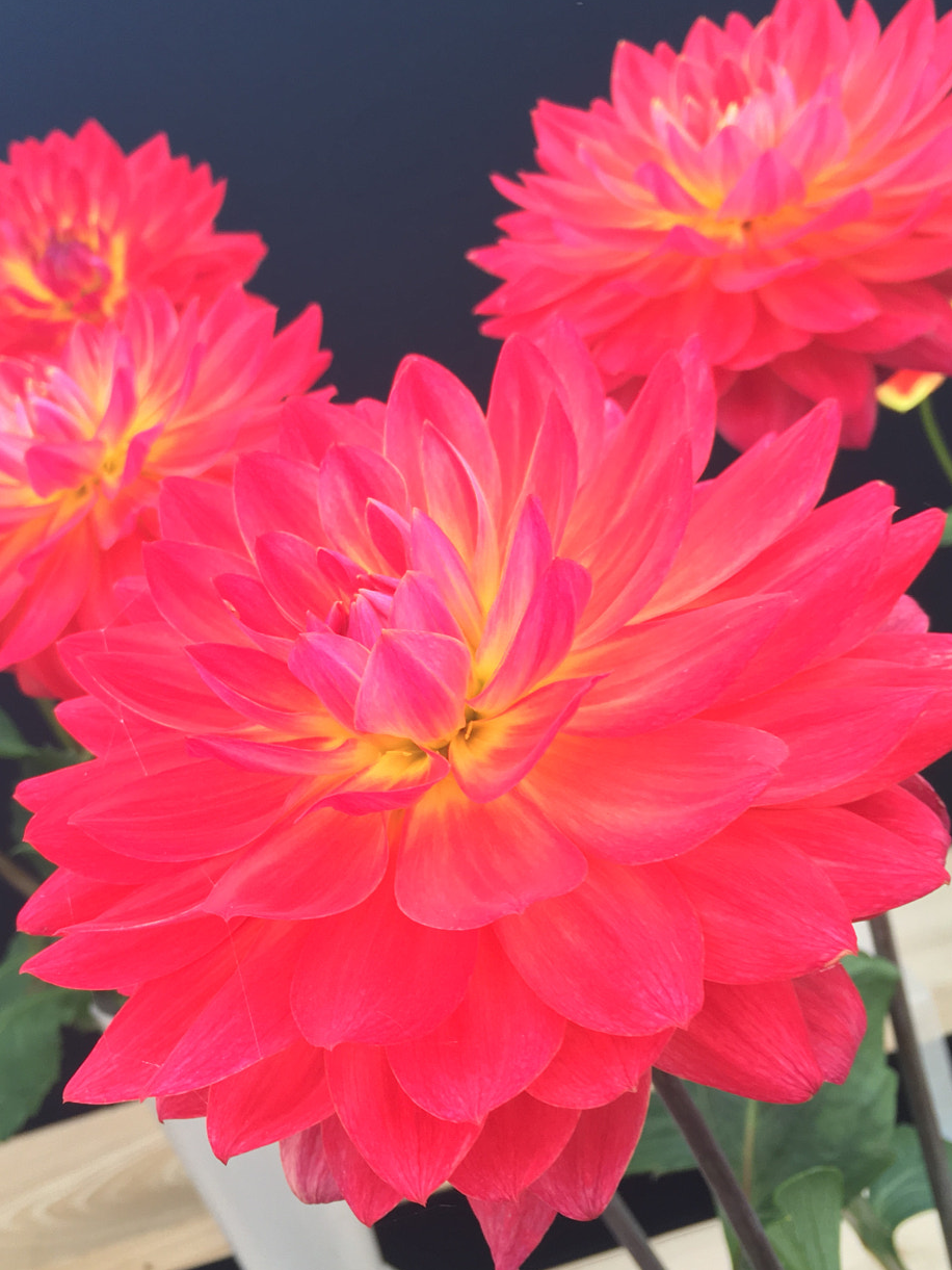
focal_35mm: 38
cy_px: 636
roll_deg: +18.5
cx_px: 432
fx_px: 1393
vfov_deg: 49.0
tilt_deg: -18.8
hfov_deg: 37.7
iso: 32
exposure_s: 1/100
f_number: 2.2
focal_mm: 4.15
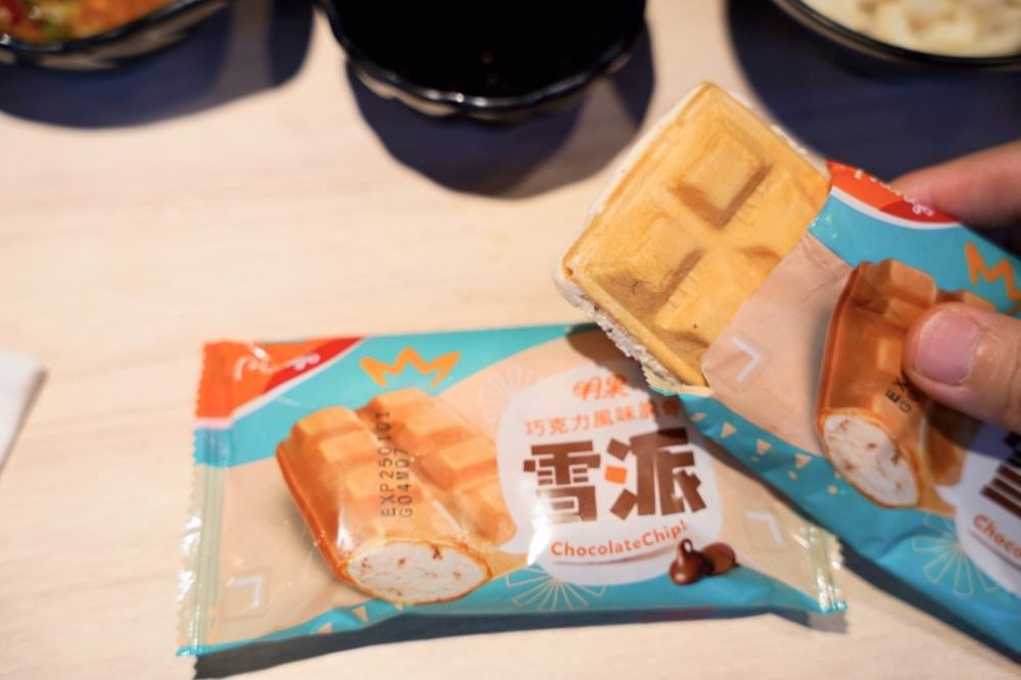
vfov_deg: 24.4
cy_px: 340
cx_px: 510
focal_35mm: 55
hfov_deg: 36.0
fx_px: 1571
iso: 125
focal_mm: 55.4
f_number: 4
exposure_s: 1/60
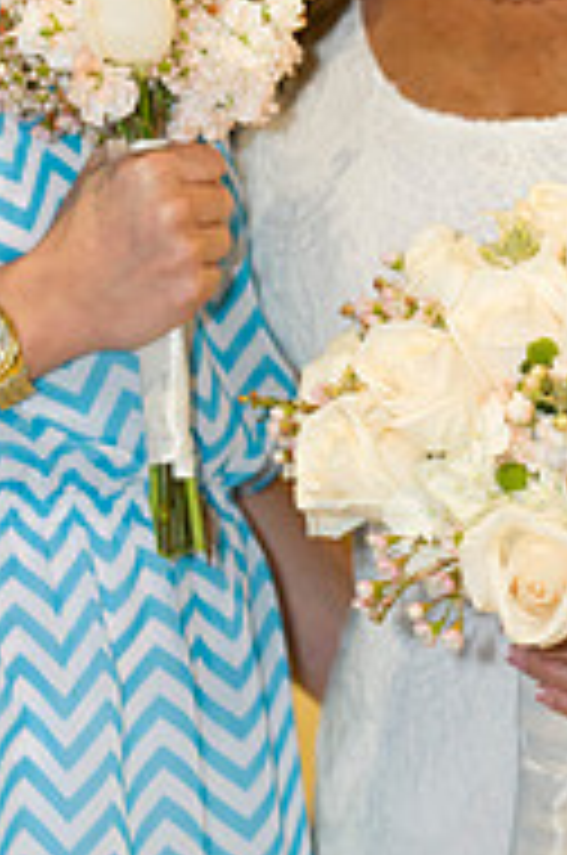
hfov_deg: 5.2
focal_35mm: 261
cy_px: 292
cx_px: 344
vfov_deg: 7.9
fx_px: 6188
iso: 1600
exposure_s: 1/80
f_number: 2.8
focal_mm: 110
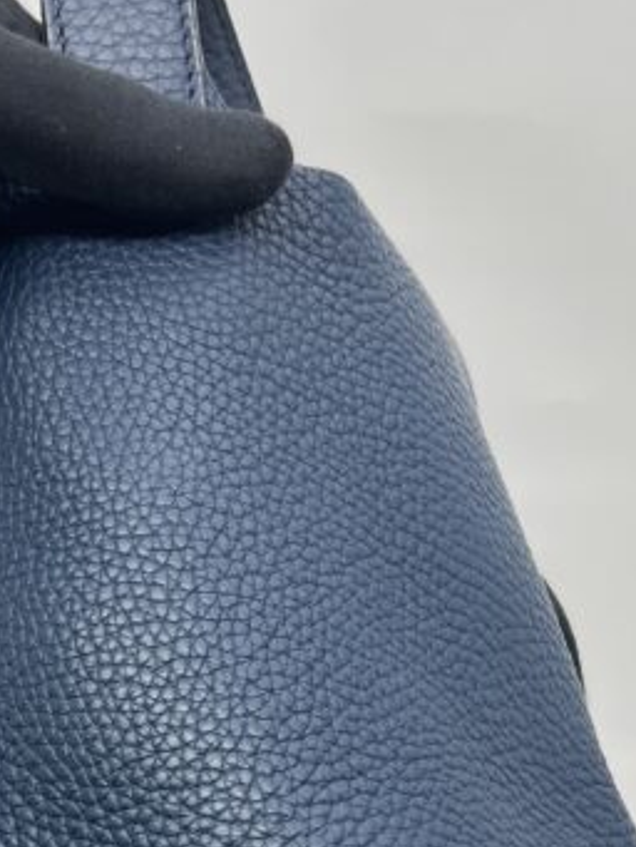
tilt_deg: -32.6
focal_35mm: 78
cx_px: 248
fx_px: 1910
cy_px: 822
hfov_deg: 18.9
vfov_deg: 24.0
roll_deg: +3.2
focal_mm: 5.7
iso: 50
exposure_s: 1/100
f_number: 1.5
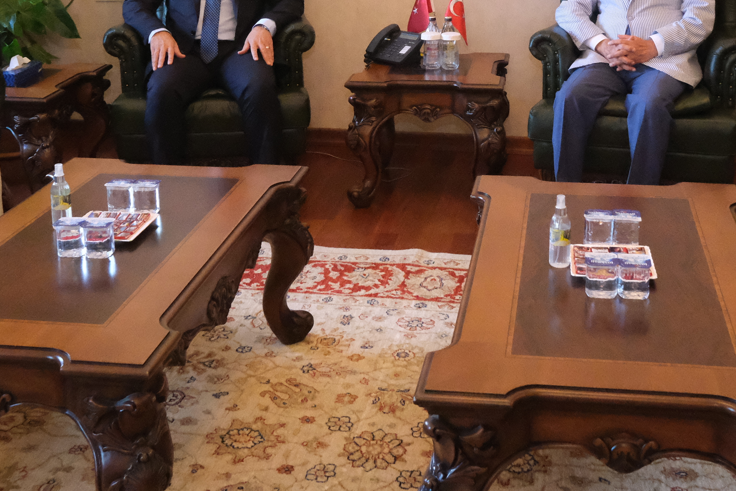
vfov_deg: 24.7
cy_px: 45
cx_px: 437
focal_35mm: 53
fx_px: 1083
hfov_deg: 37.4
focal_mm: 16
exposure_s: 1/280
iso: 12800
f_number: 5.6
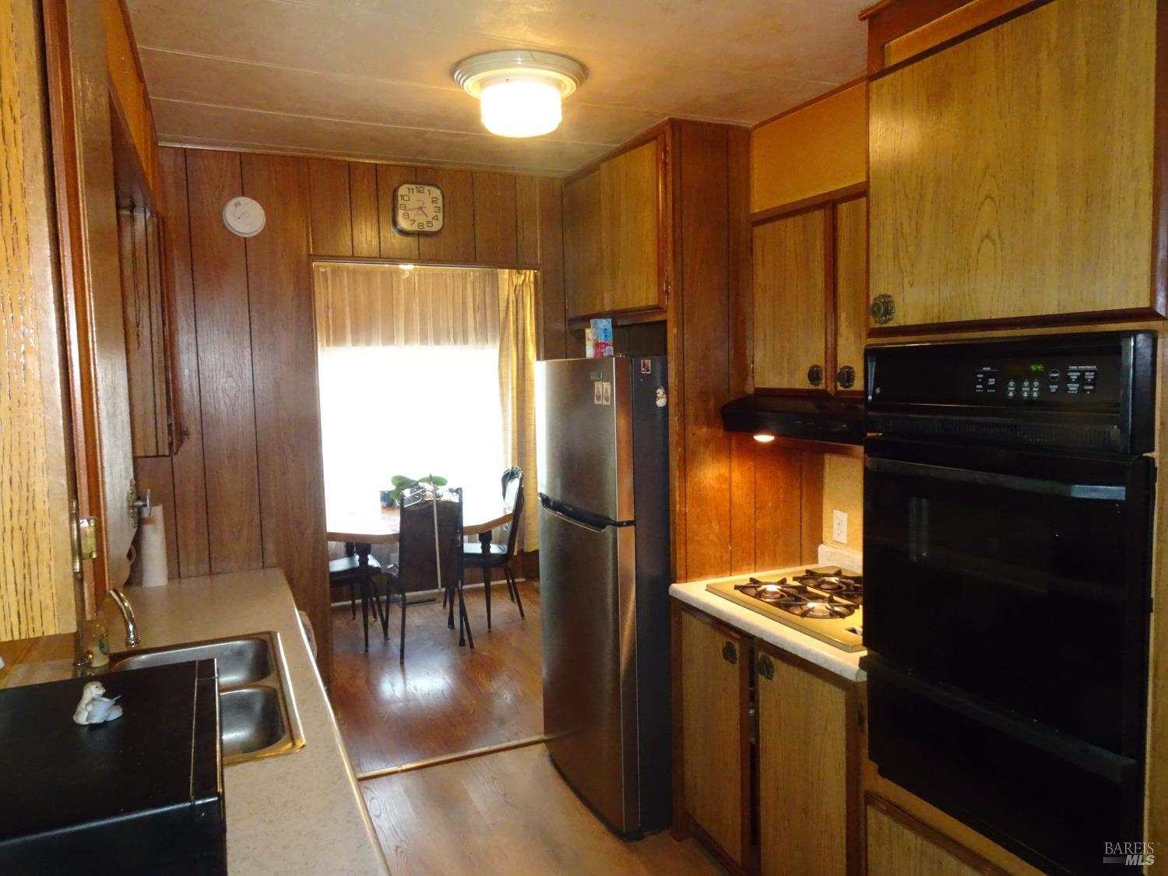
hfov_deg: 71.6
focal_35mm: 24
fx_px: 810
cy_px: 438
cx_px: 584
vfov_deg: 56.8
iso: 800
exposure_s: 1/30
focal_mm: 4.1
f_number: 3.5
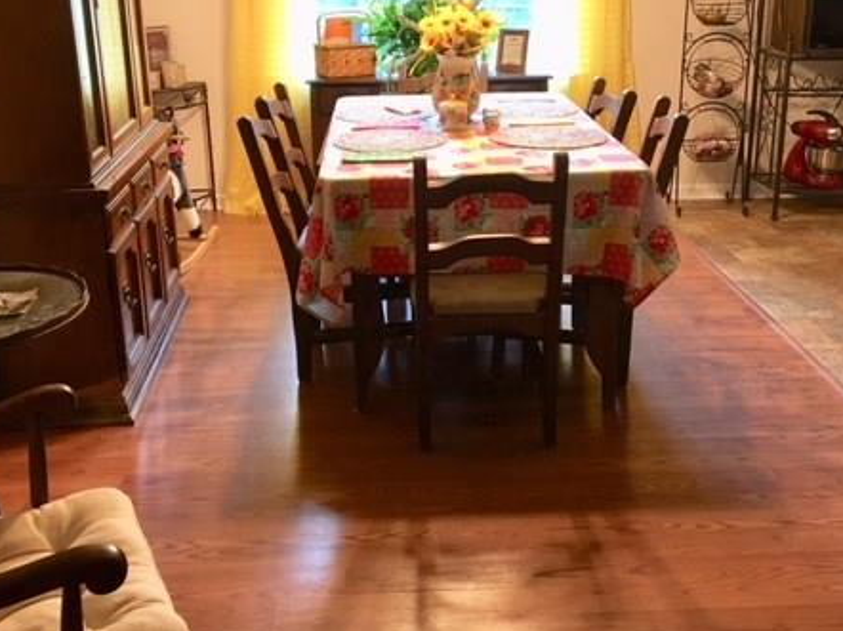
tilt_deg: -15.2
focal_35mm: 42
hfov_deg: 44.8
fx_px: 1022
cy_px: 229
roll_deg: -0.2
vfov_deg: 34.1
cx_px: 406
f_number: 2.2
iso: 100
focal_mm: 4.15
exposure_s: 1/30
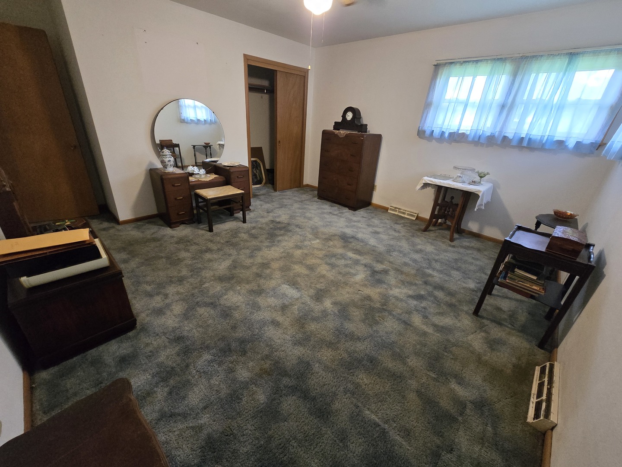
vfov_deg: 89.9
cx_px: 311
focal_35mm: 13
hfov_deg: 106.2
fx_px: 234
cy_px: 234
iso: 1000
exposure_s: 1/60
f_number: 2.2
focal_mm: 2.2
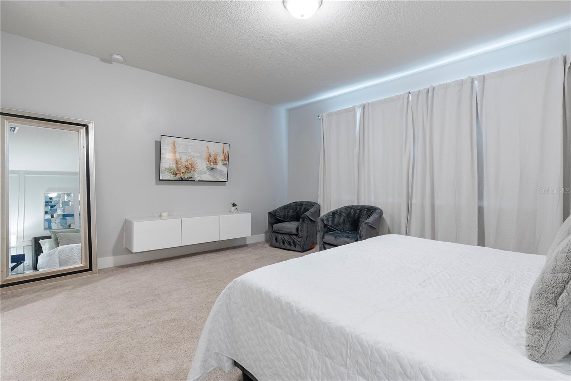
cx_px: 286
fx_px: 254
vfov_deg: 73.7
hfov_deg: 96.7
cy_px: 190
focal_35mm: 16
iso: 640
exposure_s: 1/4
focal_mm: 16
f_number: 8
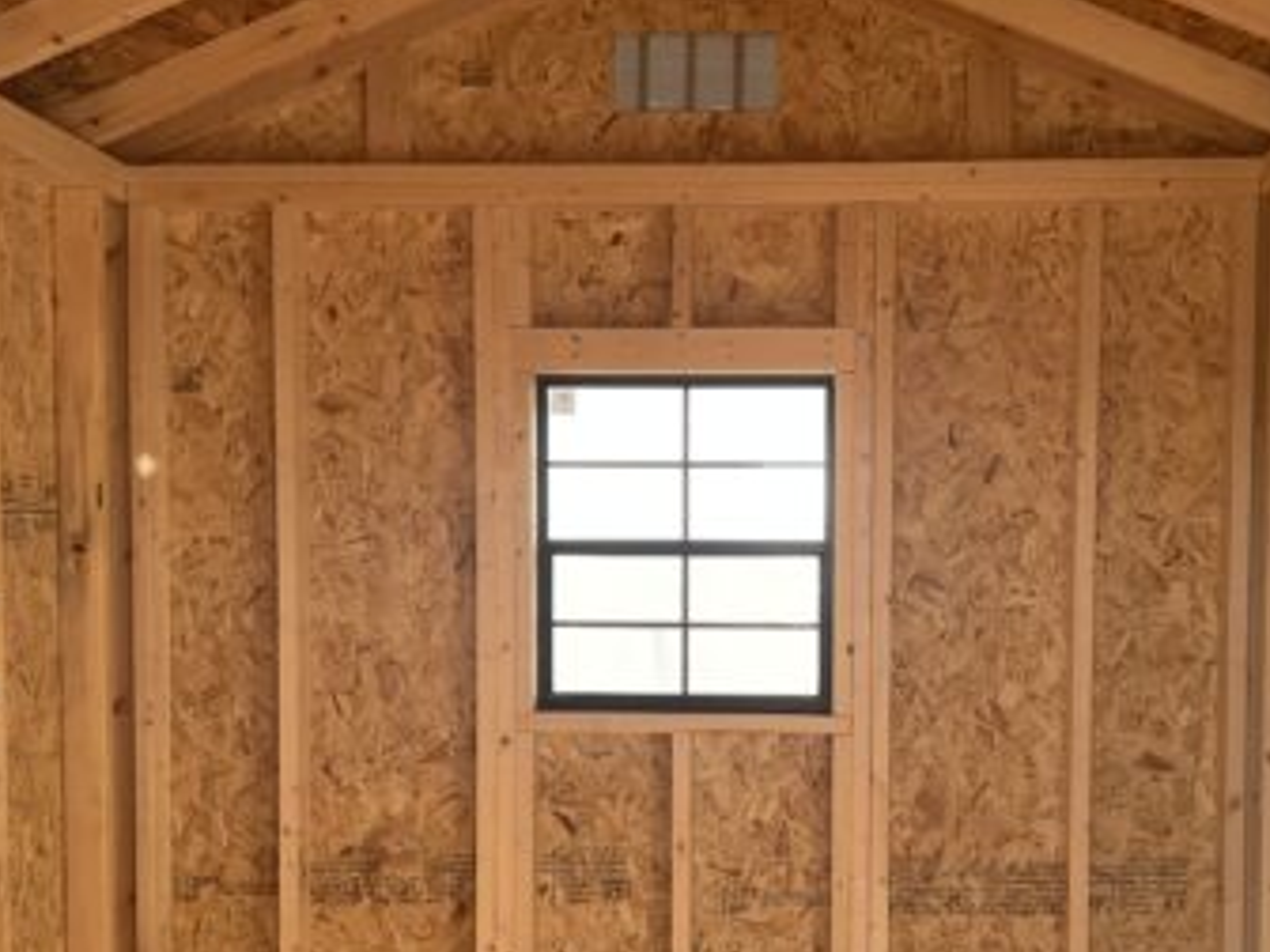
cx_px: 760
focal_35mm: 44
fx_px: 1614
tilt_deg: -4.4
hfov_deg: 42.7
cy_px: 633
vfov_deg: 32.6
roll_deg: +0.3
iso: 16
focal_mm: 3
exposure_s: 1/228
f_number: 1.8
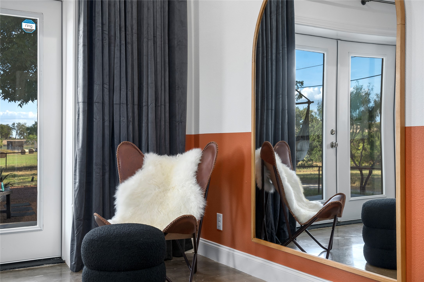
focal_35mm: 39
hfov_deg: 49.6
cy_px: 141
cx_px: 212
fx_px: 459
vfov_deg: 34.2
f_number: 8
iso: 400
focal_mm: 39
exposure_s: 1/20
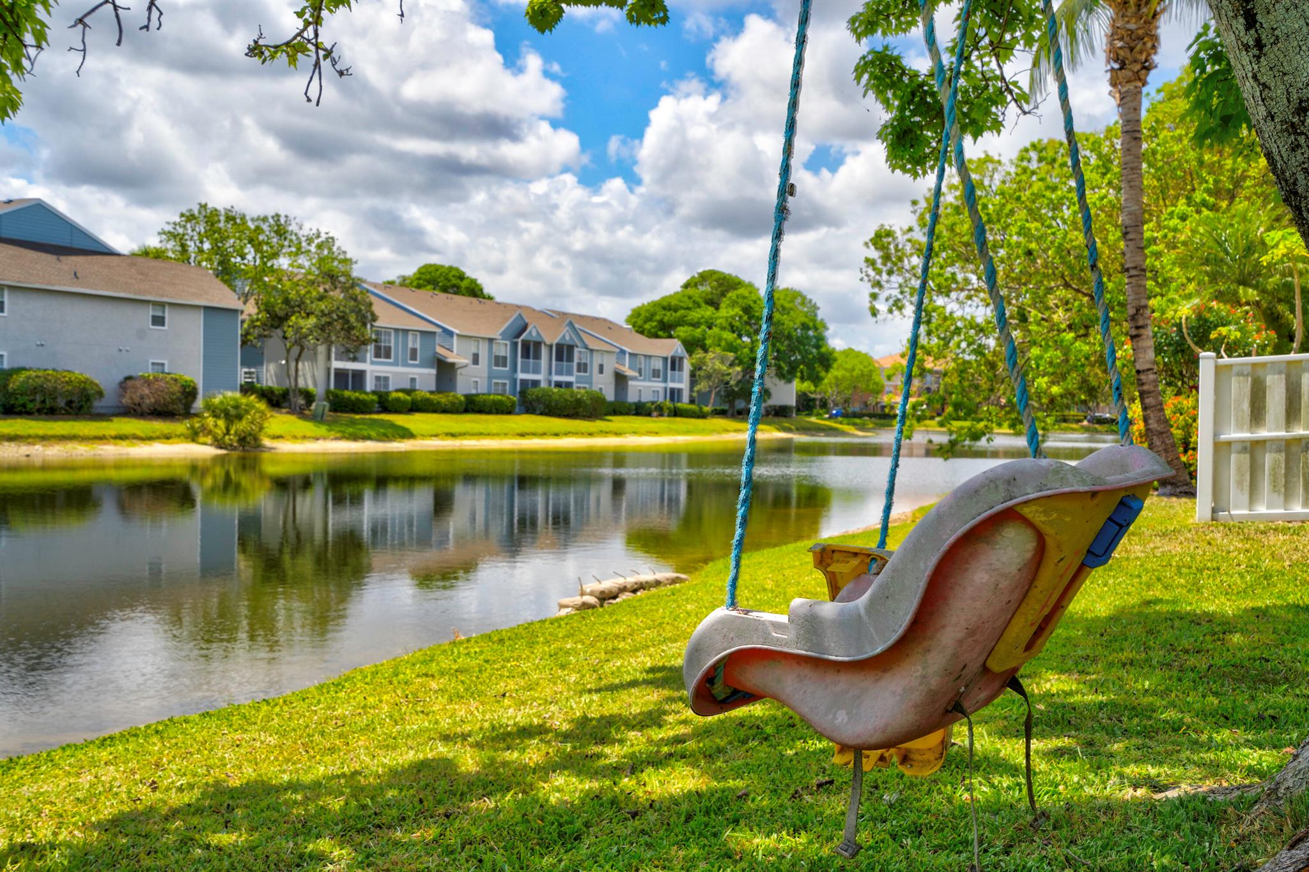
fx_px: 1272
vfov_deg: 37.8
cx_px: 654
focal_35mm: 35
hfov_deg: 54.4
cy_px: 436
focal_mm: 35
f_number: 9
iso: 250
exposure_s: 1/400
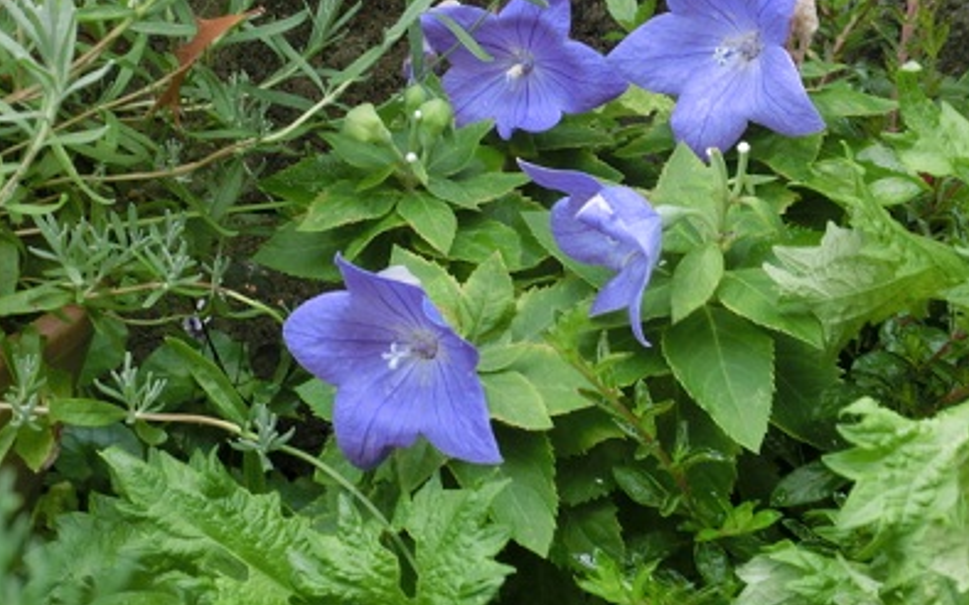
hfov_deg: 23.6
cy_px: 231
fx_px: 2323
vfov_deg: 14.8
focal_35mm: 88
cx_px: 494
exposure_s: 1/125
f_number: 4
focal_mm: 12.9
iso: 80
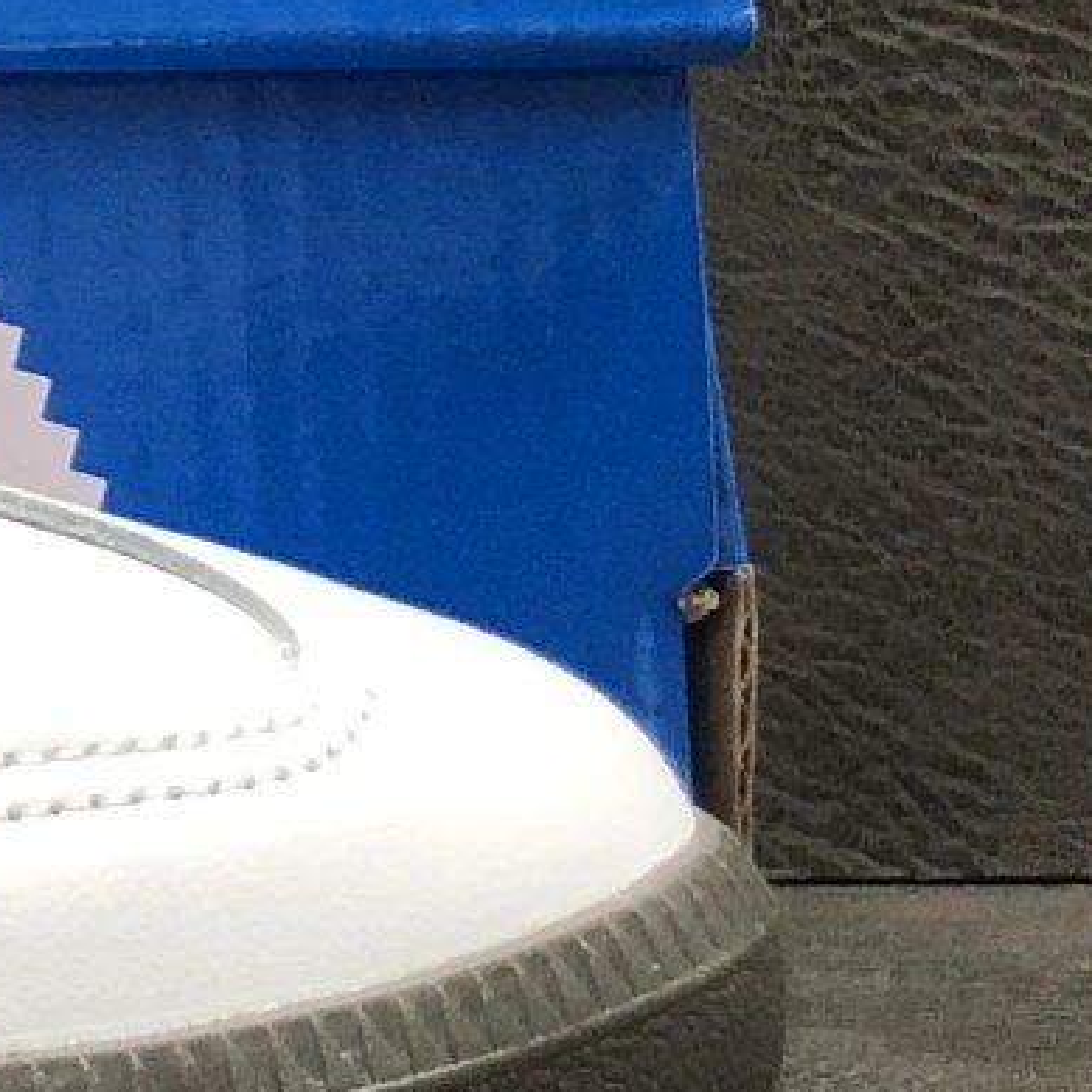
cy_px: -640
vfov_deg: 10.3
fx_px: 5818
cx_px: -1791
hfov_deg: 9.3
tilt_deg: +7.5
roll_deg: +0.4
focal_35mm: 163
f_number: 1.8
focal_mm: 4
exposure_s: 1/25
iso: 40
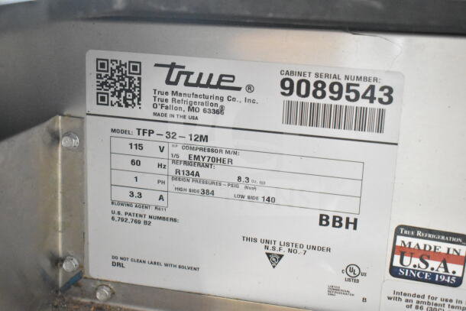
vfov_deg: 25.1
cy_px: 156
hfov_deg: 36.9
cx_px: 233
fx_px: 699
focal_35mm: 54
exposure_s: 1/60
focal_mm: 36
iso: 14400
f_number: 4.8
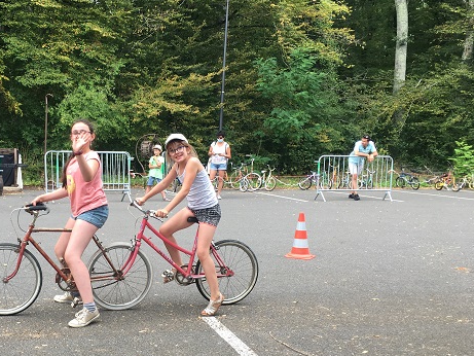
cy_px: 210
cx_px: 120
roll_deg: -0.1
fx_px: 603
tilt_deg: -6.5
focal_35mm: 44
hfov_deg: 41.7
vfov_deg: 32.8
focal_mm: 4.15
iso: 25
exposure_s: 1/105
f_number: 2.2
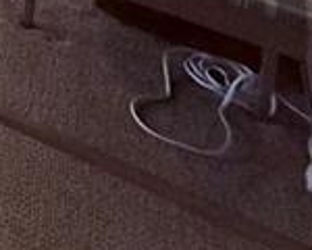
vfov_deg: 11.0
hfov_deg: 13.1
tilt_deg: -8.6
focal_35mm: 93
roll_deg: +0.2
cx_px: -508
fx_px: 859
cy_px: -492
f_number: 2.2
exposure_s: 1/60
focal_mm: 2.22
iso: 500
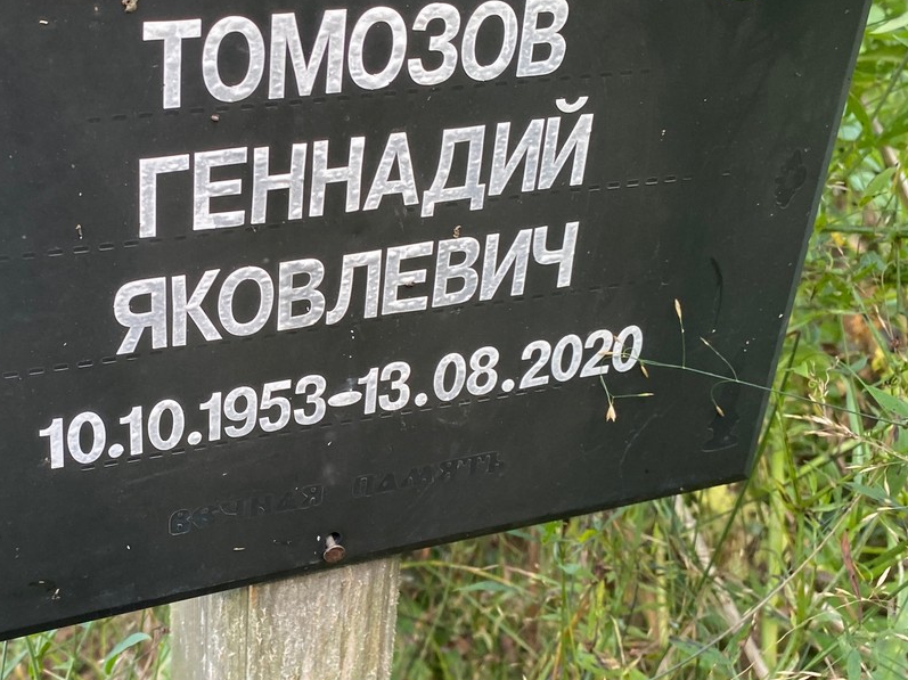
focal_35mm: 47
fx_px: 1232
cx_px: 257
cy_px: 383
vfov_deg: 30.8
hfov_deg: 39.6
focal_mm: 4.25
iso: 80
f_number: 1.8
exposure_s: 1/121
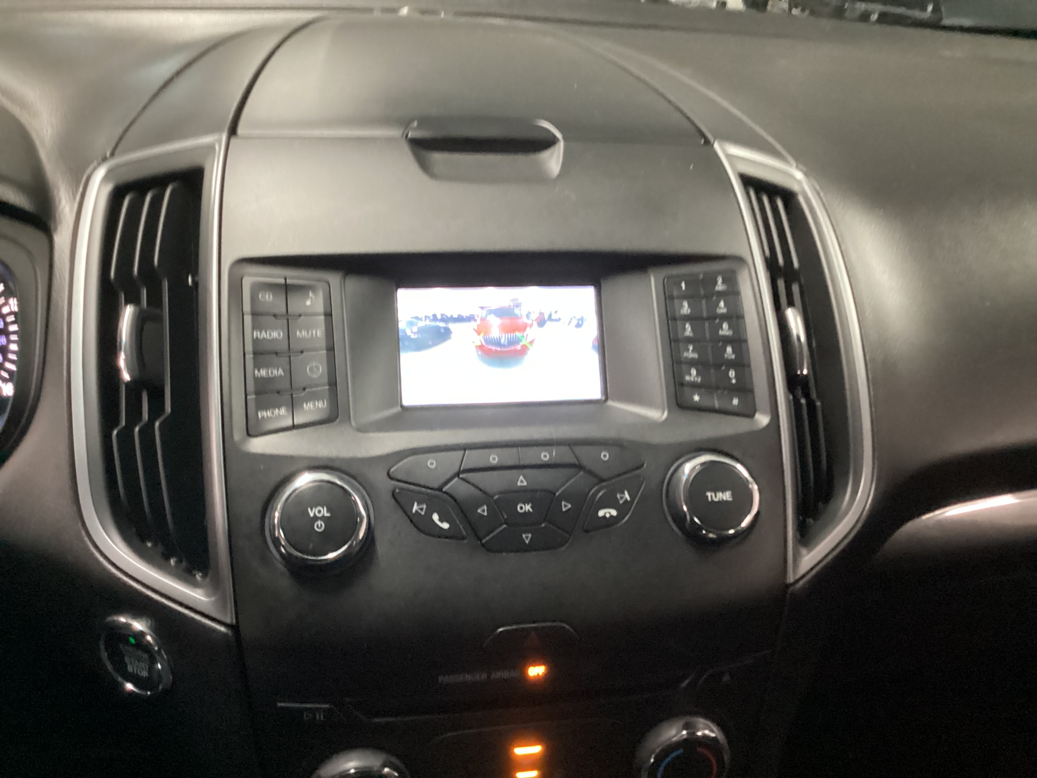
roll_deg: -4.9
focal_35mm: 31
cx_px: 518
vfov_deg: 45.4
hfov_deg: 58.4
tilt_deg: -31.8
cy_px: 389
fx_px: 929
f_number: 2.4
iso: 640
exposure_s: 1/25
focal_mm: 3.3
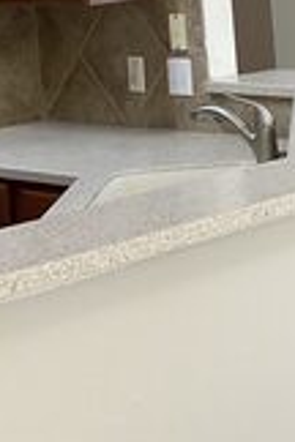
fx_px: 1463
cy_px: 19
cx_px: 475
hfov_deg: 11.0
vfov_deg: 16.9
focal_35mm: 119
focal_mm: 3
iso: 64
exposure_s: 1/60
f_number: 1.8
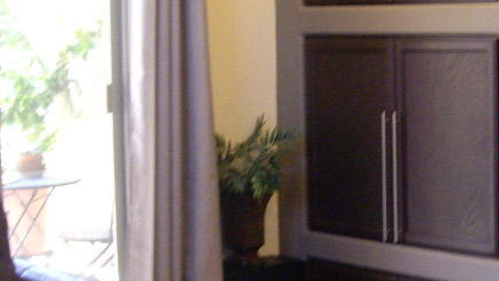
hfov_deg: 21.6
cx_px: 421
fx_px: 1284
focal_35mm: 97
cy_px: 142
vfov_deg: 12.5
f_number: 2.8
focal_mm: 7.9
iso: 400
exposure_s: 1/20
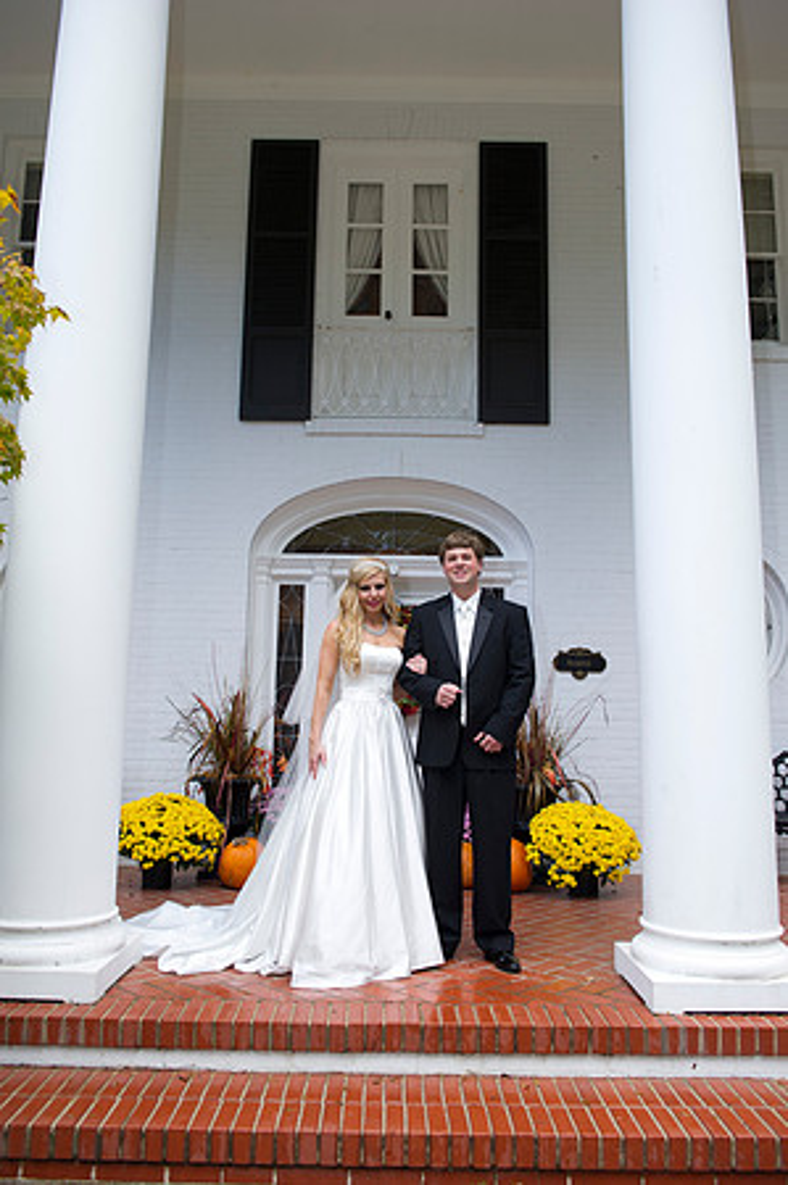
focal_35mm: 28
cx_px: 394
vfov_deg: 65.5
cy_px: 592
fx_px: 921
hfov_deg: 46.3
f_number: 5
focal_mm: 28
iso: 400
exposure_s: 1/250
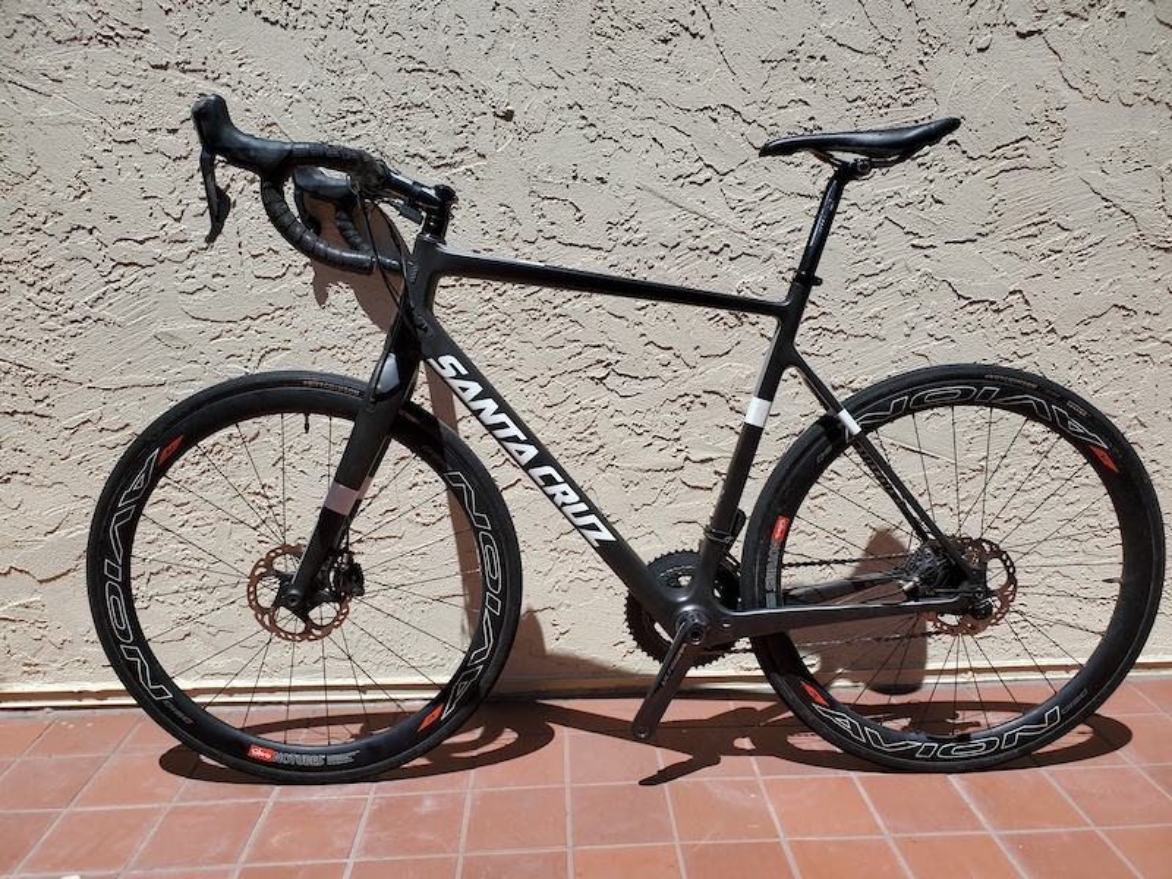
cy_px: 440
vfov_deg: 53.1
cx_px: 586
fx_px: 880
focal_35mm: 26
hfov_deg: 67.3
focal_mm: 4.3
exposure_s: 1/1893
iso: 50
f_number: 2.4
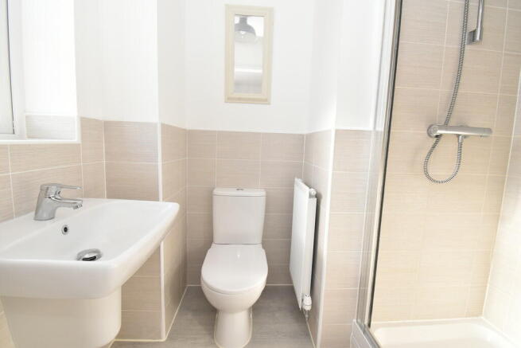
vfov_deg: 77.4
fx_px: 217
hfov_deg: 100.4
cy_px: 174
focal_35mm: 15
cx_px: 260
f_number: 6.3
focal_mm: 10
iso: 800
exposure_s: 1/200
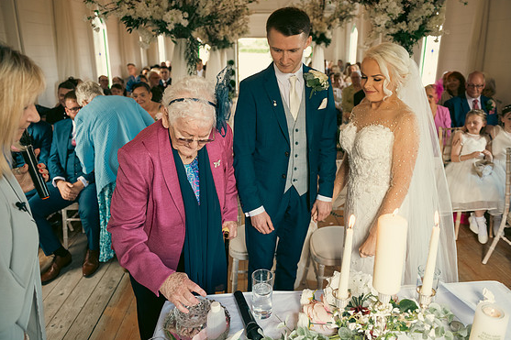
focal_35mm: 25
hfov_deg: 71.5
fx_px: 355
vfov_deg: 51.2
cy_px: 164
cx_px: 257
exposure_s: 1/160
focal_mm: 24
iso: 640
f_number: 3.5
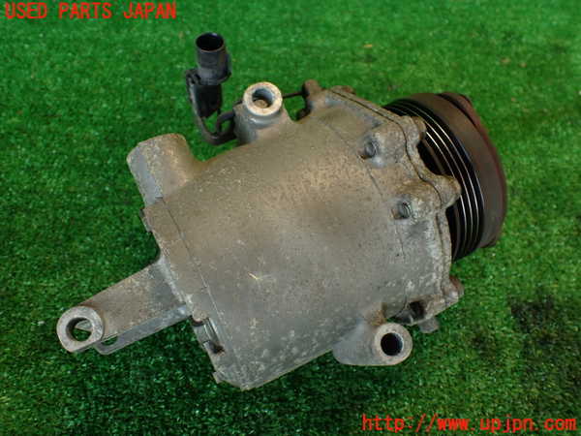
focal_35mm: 30
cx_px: 290
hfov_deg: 60.0
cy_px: 218
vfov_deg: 46.8
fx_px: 504
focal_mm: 5.4
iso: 200
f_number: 2.3
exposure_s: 1/50
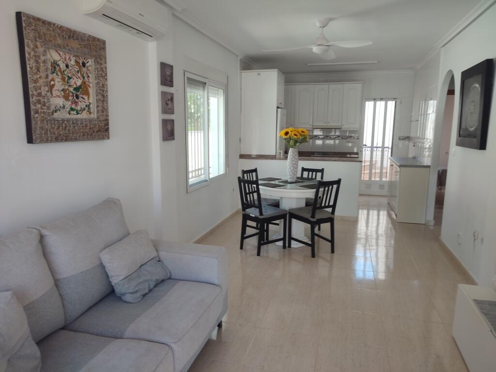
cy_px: 186
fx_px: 358
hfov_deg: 69.4
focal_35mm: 25
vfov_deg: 54.9
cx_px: 248
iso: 65
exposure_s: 1/50
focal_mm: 6.04
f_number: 1.9
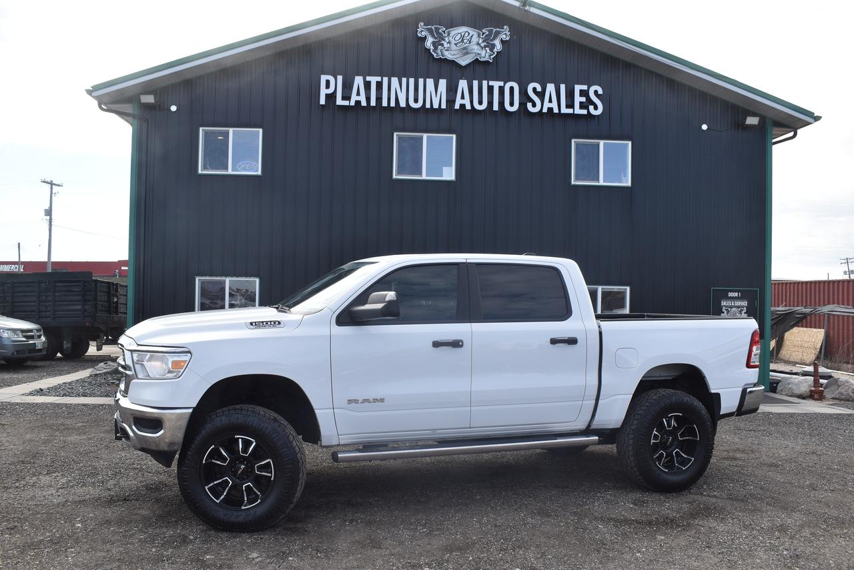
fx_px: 747
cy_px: 285
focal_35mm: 32
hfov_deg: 59.5
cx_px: 427
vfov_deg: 41.7
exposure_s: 1/250
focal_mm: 21
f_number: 8
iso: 125
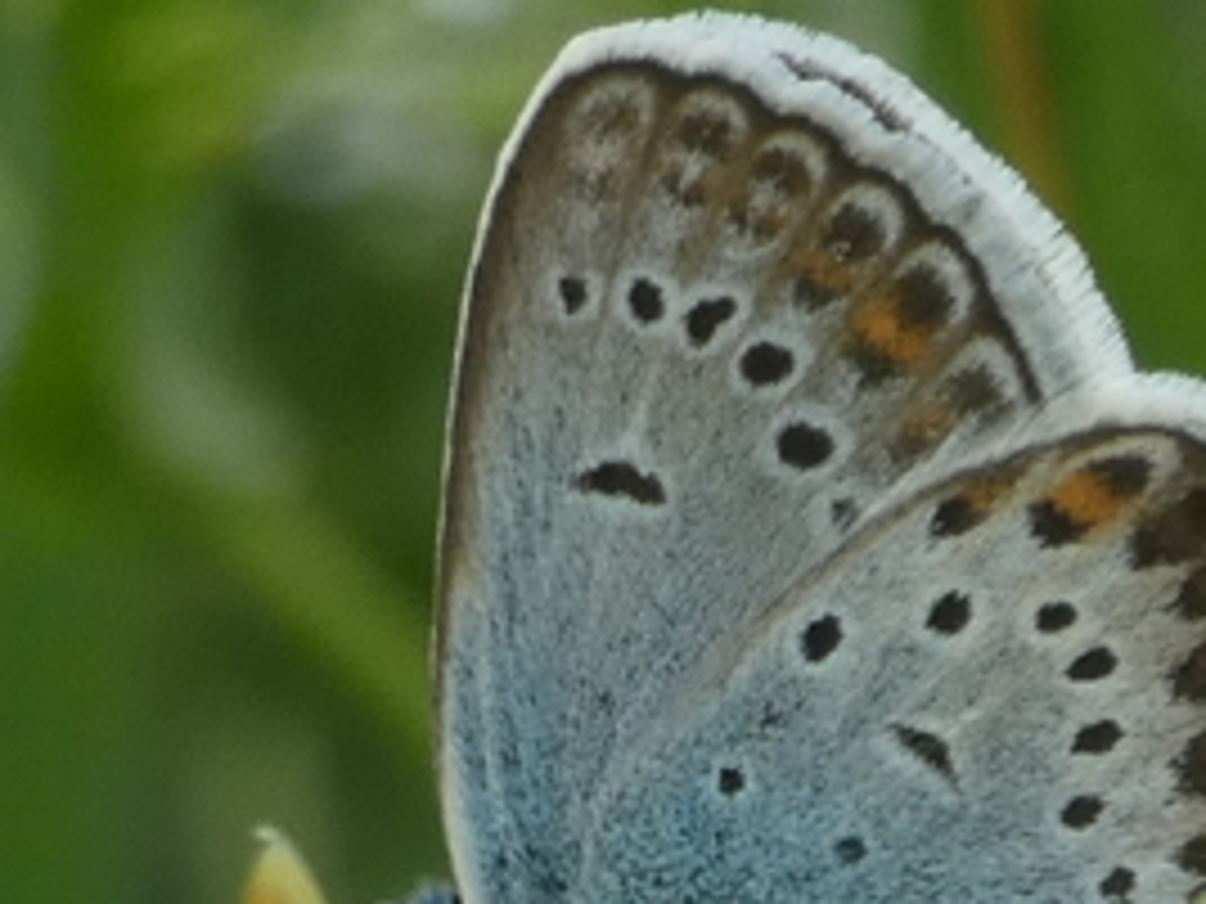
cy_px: 962
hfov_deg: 4.2
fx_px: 16305
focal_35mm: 468
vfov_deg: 3.2
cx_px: 848
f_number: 5.4
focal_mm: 26.3
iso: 100
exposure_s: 1/80
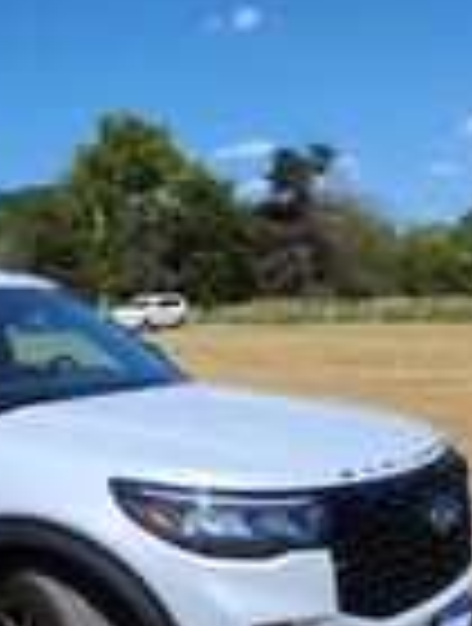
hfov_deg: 27.4
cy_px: 527
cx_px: -90
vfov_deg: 38.4
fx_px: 851
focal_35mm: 47
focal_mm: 1.74
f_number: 2.2
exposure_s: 1/1610
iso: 32
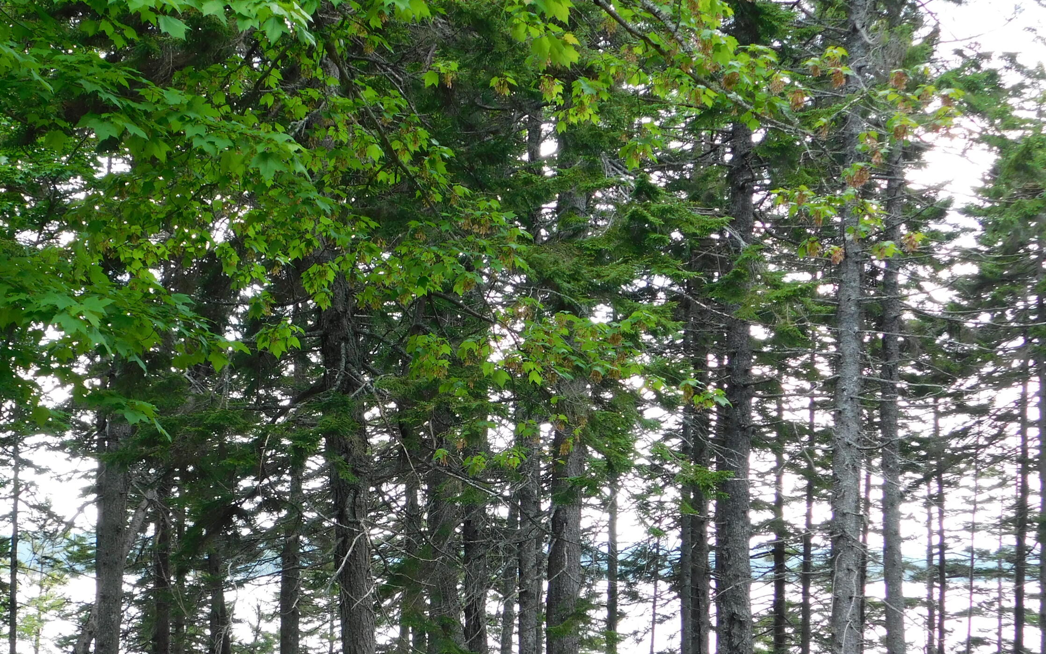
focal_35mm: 64
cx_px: 395
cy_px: 459
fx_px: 1824
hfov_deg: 31.9
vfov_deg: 20.2
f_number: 3.7
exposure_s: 1/50
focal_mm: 8
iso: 125
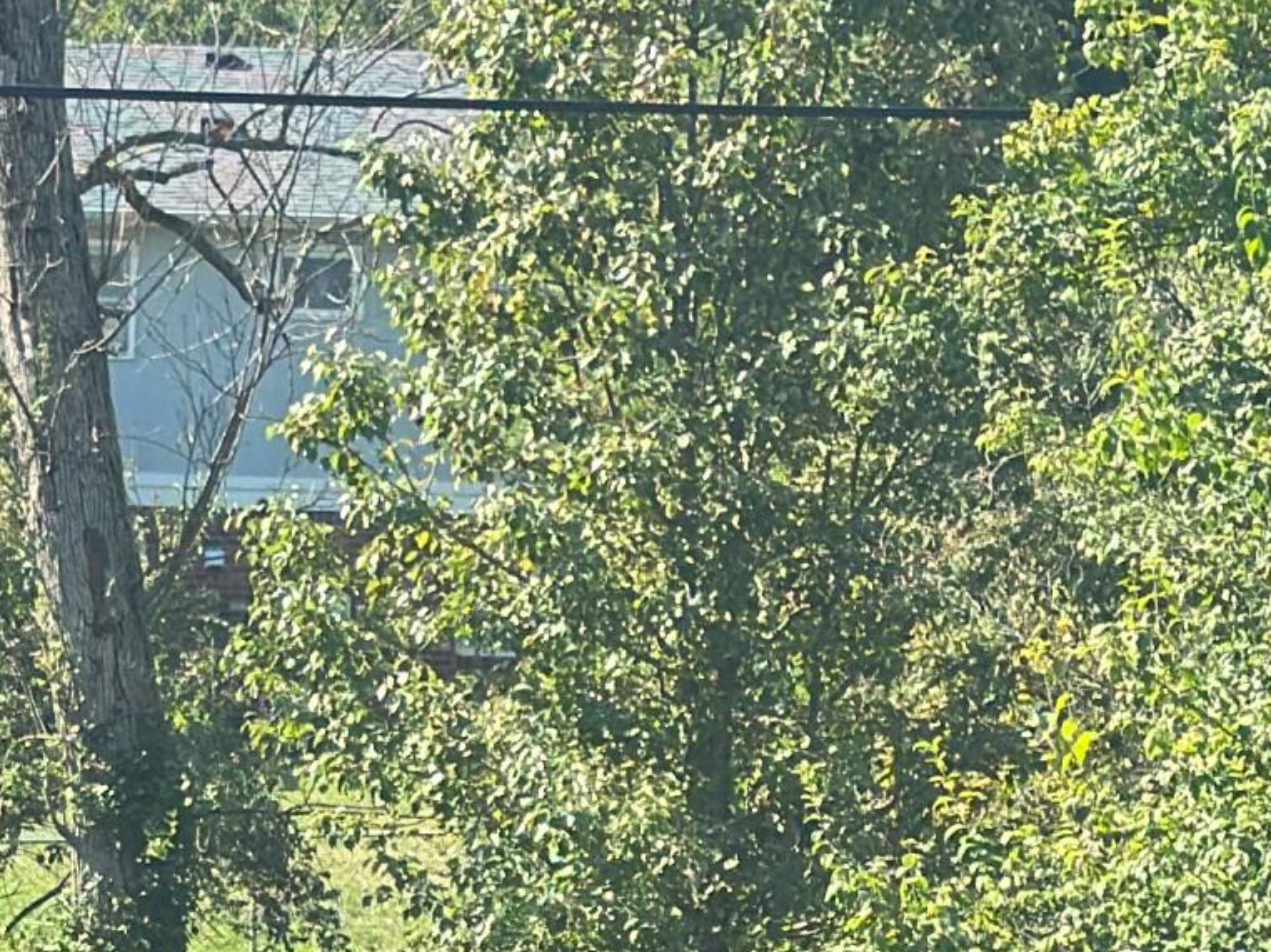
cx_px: 20
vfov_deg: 7.7
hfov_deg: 10.4
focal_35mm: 189
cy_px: 1314
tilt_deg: -4.3
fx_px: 6937
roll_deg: -2.3
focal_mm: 6.86
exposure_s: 1/1030
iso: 80
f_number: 1.78
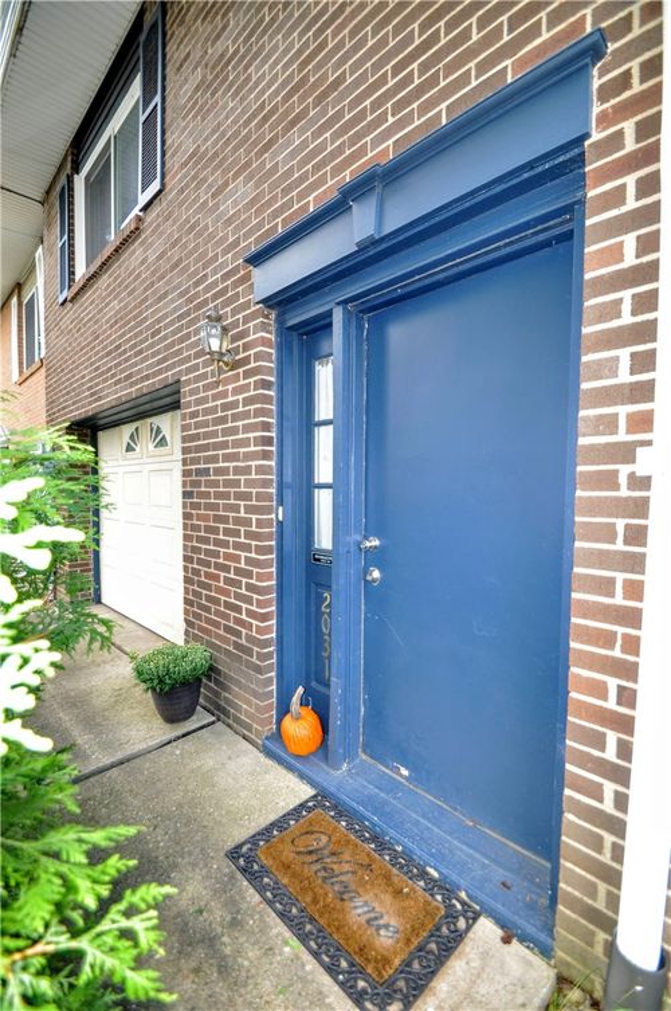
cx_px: 336
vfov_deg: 100.5
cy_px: 506
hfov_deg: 77.2
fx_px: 421
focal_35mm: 15
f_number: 4.5
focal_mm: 10
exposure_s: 1/60
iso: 320
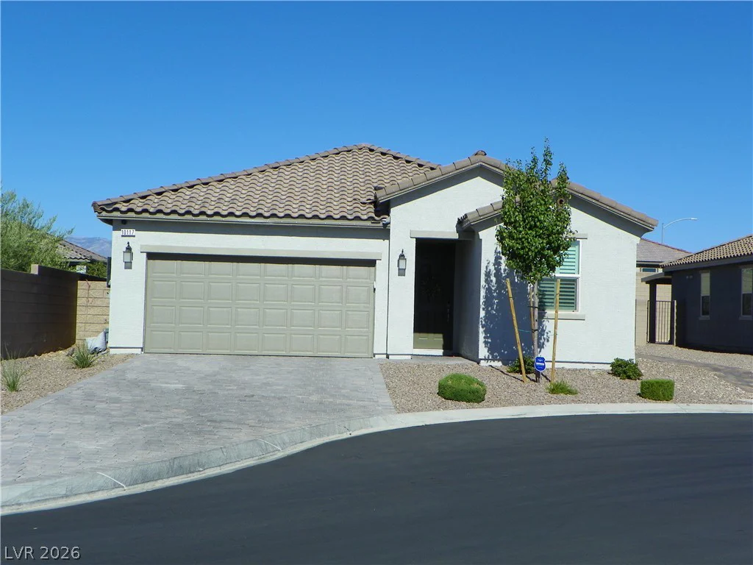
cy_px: 282
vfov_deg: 27.0
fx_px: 1175
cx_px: 376
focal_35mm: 54
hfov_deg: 35.5
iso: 64
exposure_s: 1/640
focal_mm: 9.6
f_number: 5.6
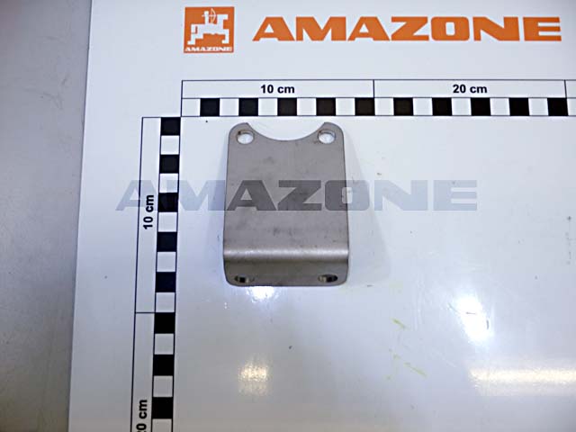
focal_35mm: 40
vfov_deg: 36.0
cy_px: 216
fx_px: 666
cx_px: 288
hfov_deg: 46.8
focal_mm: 7.3
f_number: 4.7
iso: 320
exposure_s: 1/40
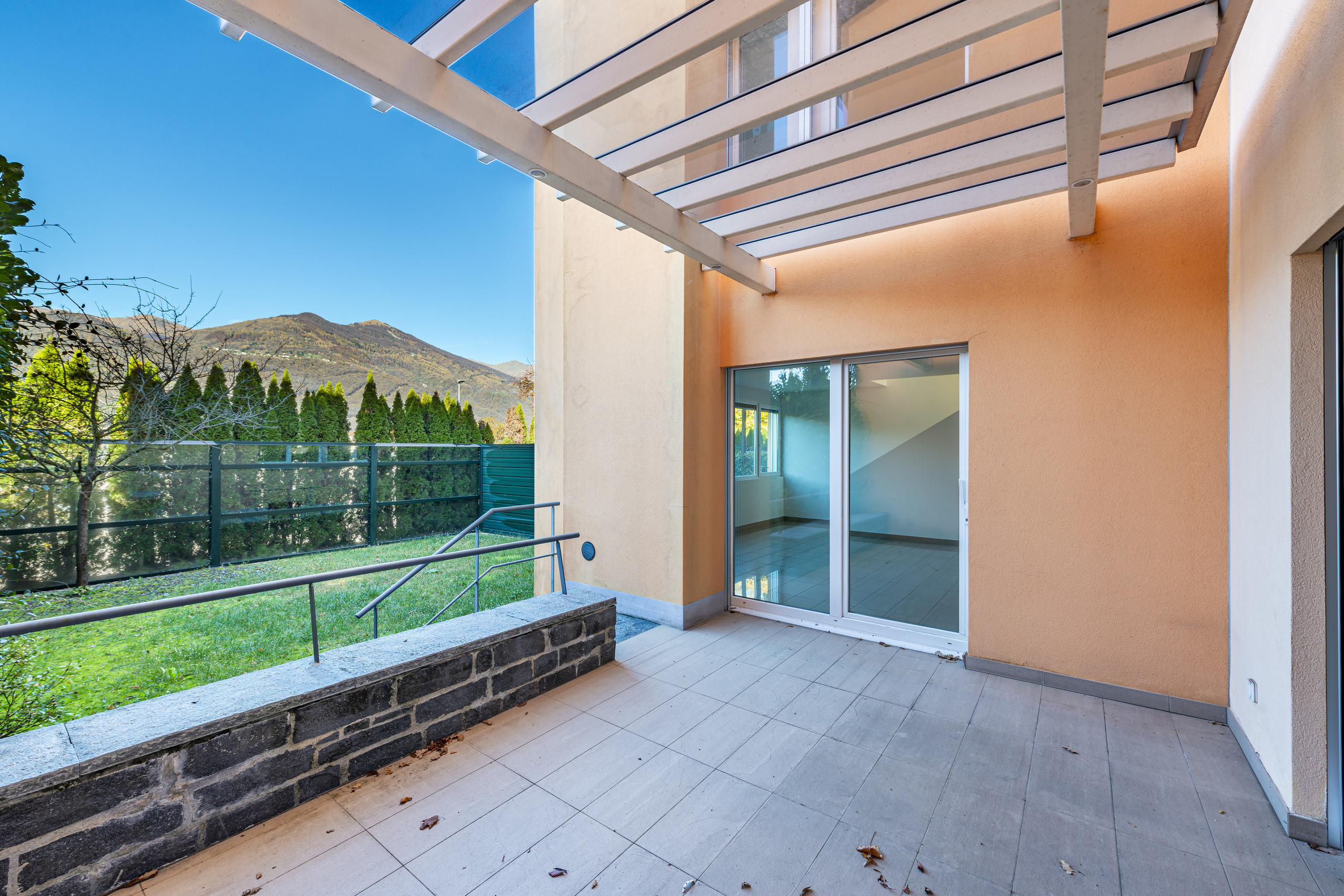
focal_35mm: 14
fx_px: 523
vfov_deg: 81.2
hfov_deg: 104.3
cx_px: 672
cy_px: 448
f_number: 9
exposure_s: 1/6
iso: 100
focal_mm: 14
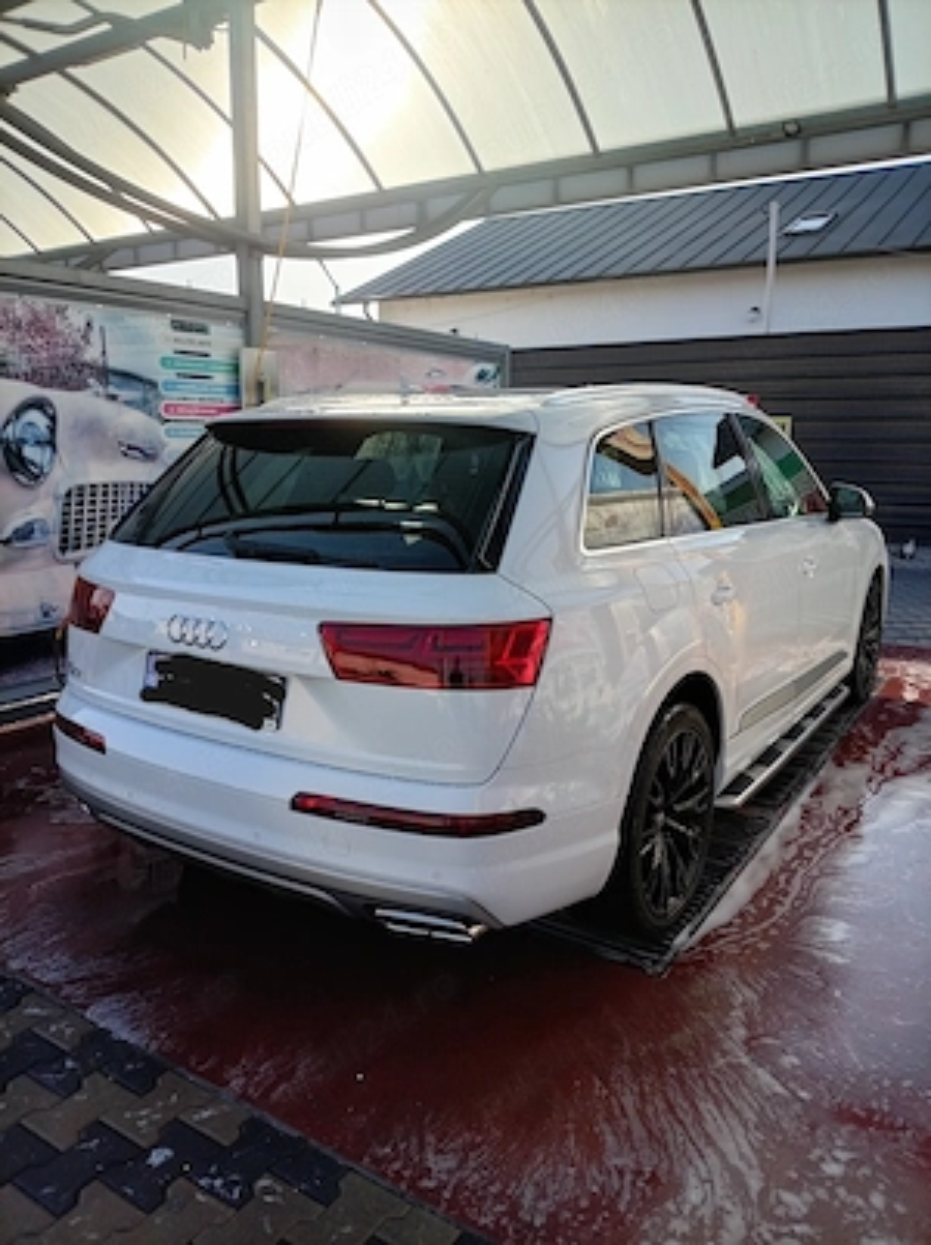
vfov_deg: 69.4
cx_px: 466
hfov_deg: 54.8
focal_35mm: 25
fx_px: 898
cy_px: 622
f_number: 1.8
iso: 100
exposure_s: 1/750
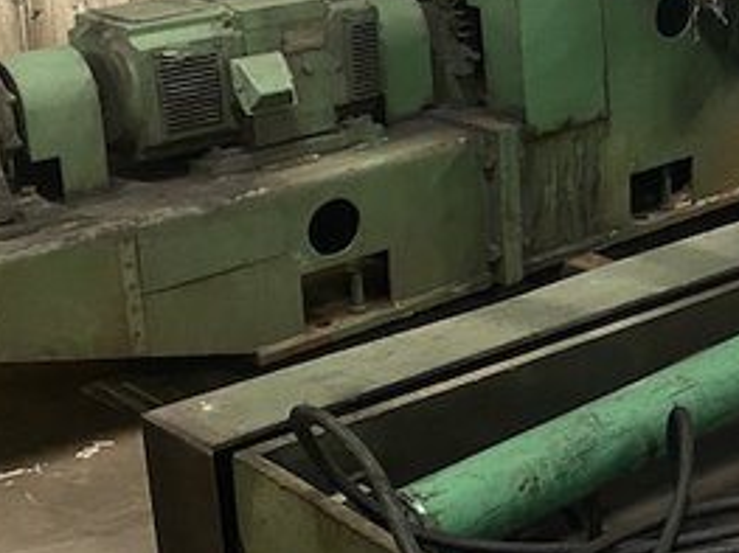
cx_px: 1017
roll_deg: -1.7
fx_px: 1686
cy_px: 87
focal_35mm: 79
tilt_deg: -13.2
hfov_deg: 21.7
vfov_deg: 18.4
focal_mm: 4.25
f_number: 1.8
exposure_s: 1/30
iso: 400
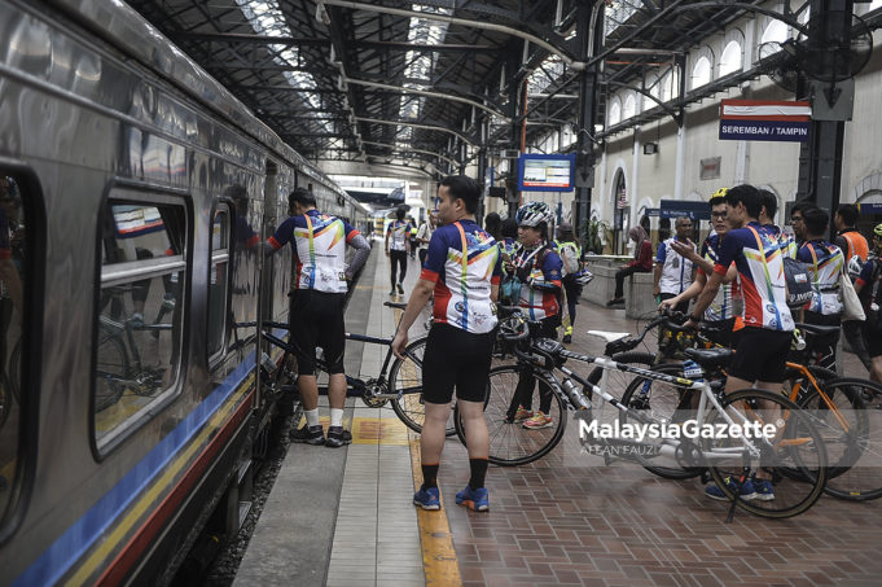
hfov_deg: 39.6
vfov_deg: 27.0
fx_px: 1224
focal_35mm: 50
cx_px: 441
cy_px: 294
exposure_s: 1/160
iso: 640
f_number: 2.8
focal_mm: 50
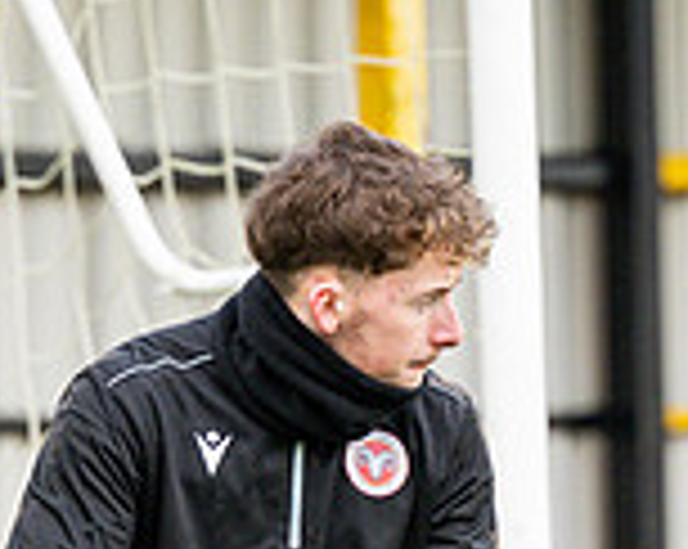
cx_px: 366
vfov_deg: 2.2
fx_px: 14012
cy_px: 1025
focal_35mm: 689
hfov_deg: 2.8
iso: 800
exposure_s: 1/1250
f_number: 2.8
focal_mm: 150
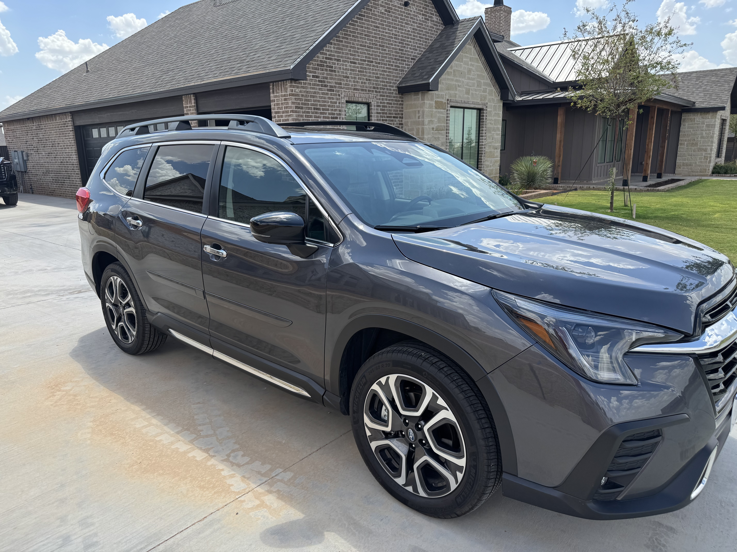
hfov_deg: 71.6
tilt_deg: -14.7
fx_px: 511
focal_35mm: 24
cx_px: 368
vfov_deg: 56.8
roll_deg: +0.7
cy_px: 276
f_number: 1.78
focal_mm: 6.76
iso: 80
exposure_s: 1/1869
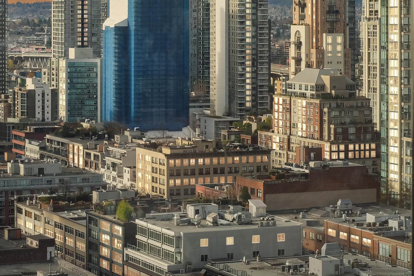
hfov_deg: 17.7
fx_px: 1311
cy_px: 50
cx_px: 45
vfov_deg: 12.0
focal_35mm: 114
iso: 320
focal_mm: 35
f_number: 14
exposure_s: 1/60
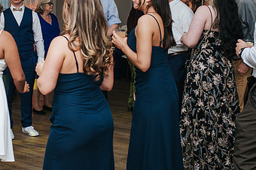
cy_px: 36
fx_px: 483
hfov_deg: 28.9
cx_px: 47
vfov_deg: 19.8
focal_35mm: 68
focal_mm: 35
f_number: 3.2
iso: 800
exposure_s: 1/200
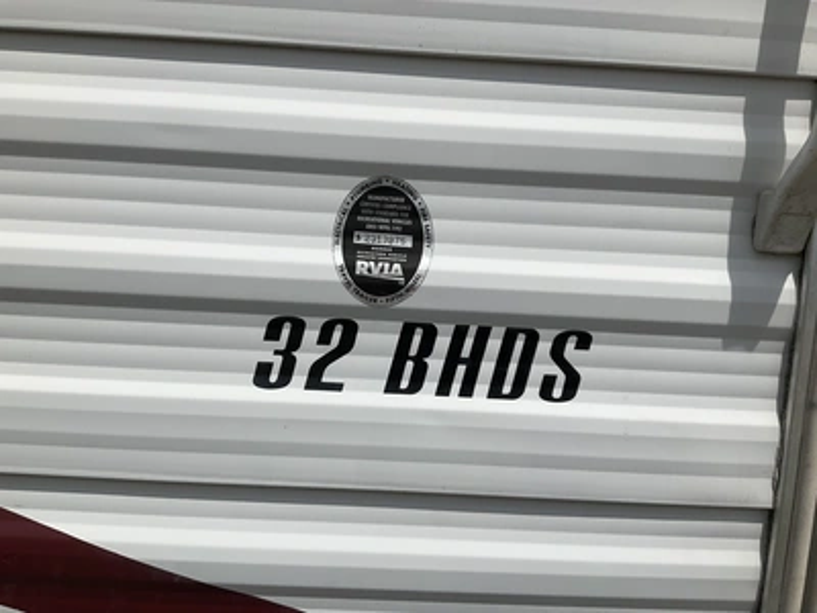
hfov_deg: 61.7
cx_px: 408
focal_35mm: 29
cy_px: 306
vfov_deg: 48.2
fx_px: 684
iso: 25
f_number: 1.8
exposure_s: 1/6536
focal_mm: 3
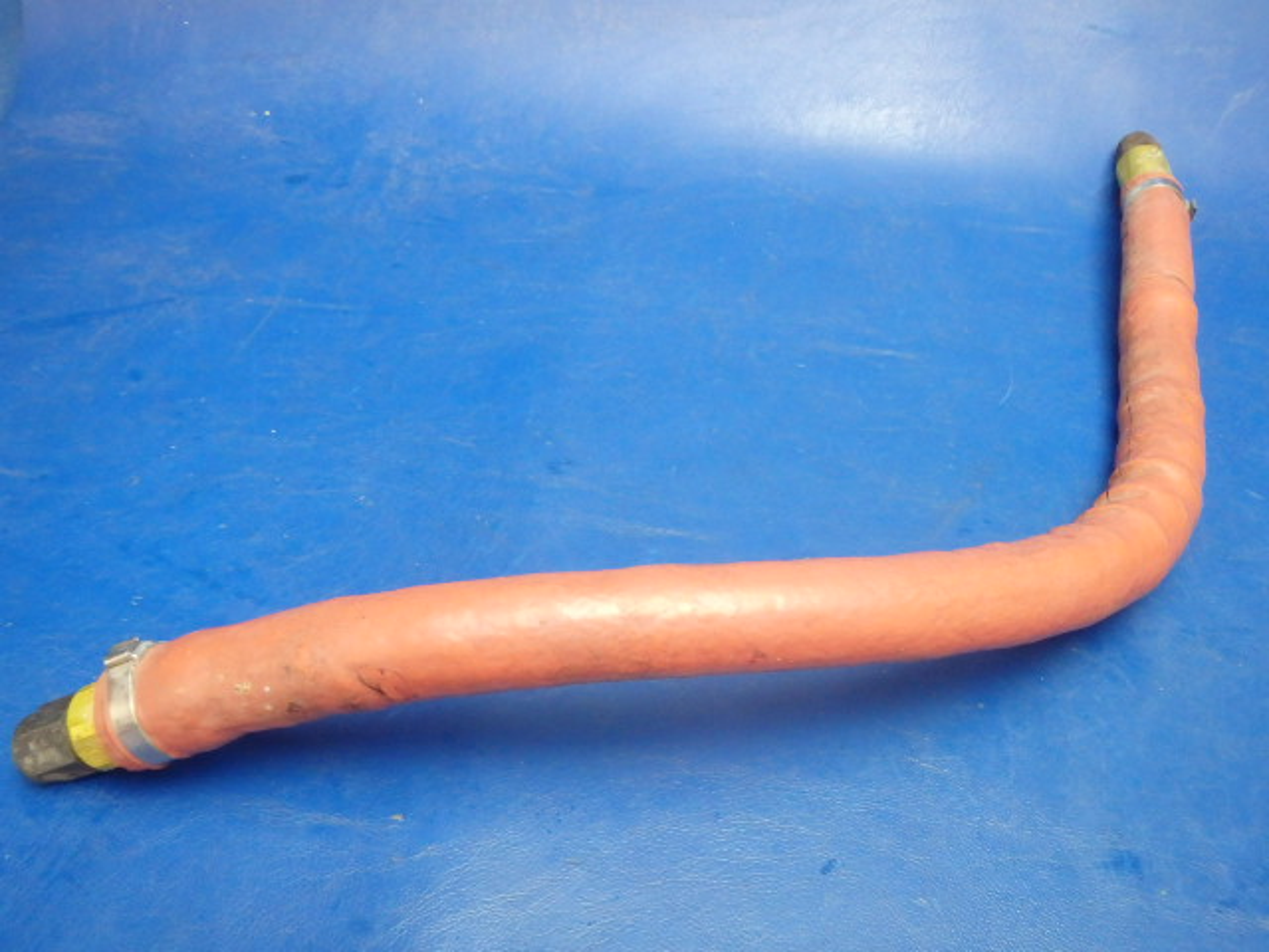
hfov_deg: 63.4
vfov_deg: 49.7
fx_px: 1026
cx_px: 634
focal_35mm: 28
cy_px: 476
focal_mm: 5
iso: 800
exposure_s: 1/30
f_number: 3.9
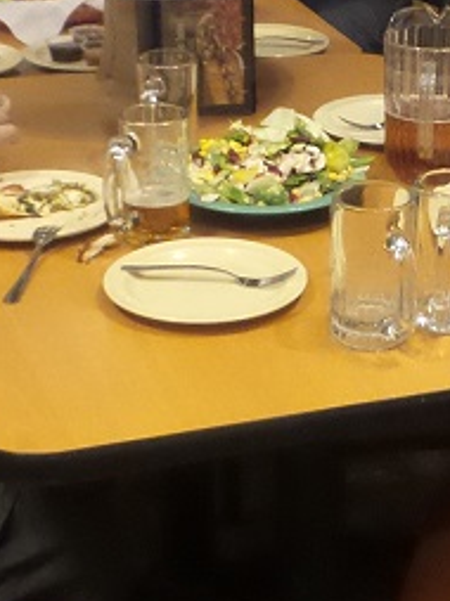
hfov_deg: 16.8
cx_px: 348
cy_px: 123
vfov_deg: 22.2
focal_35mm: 87
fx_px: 1511
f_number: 2.8
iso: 800
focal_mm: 4.1
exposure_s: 1/30
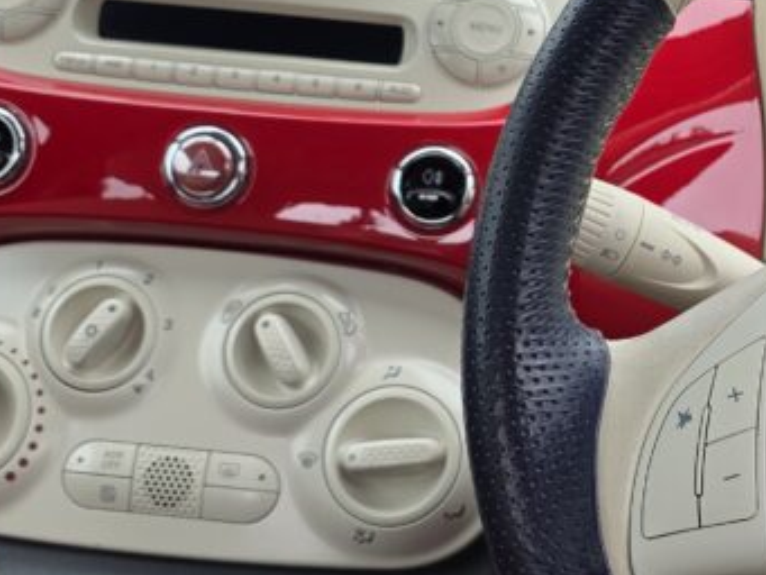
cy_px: 186
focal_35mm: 69
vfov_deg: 21.2
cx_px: 726
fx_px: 1527
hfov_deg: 26.9
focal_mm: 6.3
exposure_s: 1/1343
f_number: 1.7
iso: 80
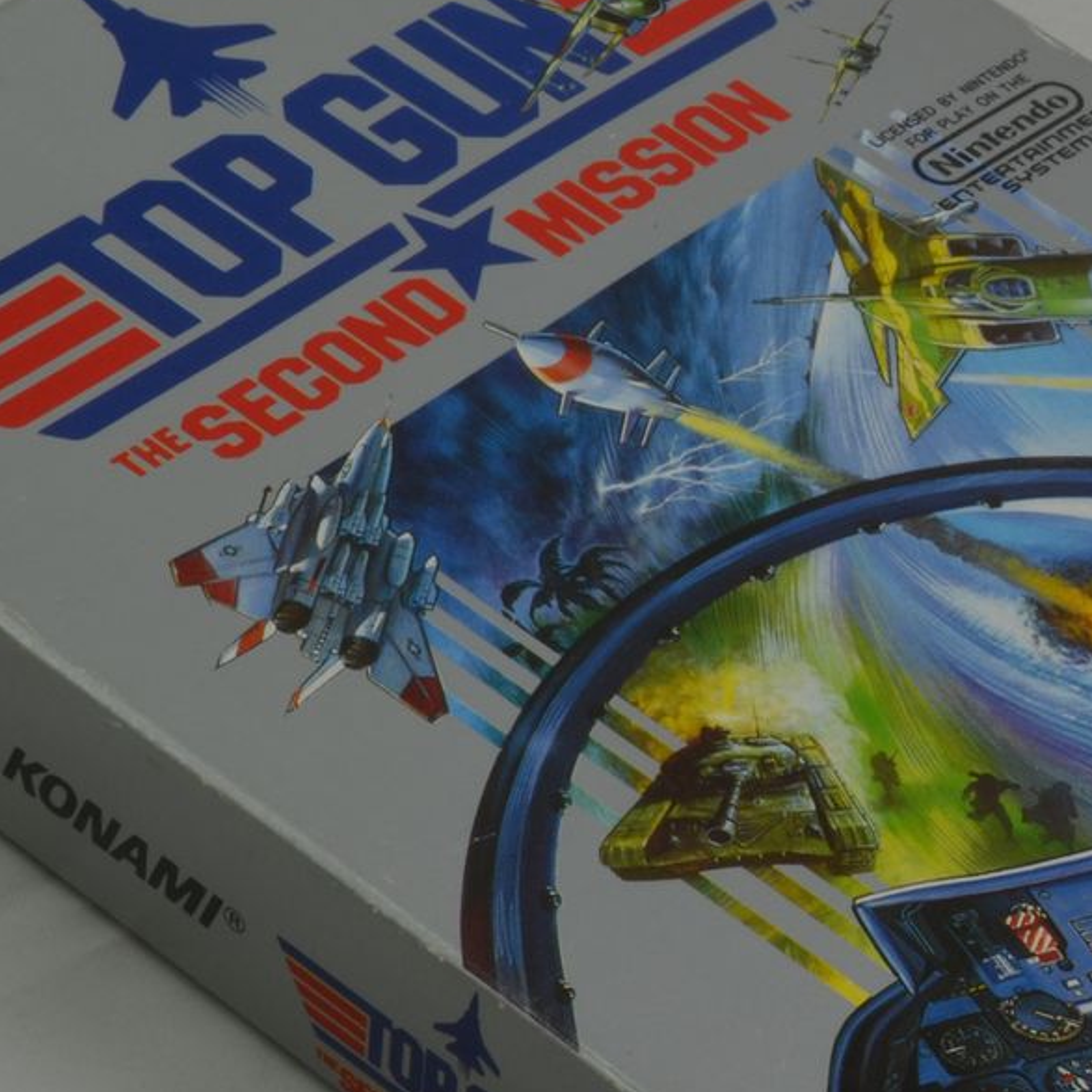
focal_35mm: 156
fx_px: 5568
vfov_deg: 11.2
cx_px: 897
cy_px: 695
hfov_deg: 11.2
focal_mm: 40
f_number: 20
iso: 100
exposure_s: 1/3
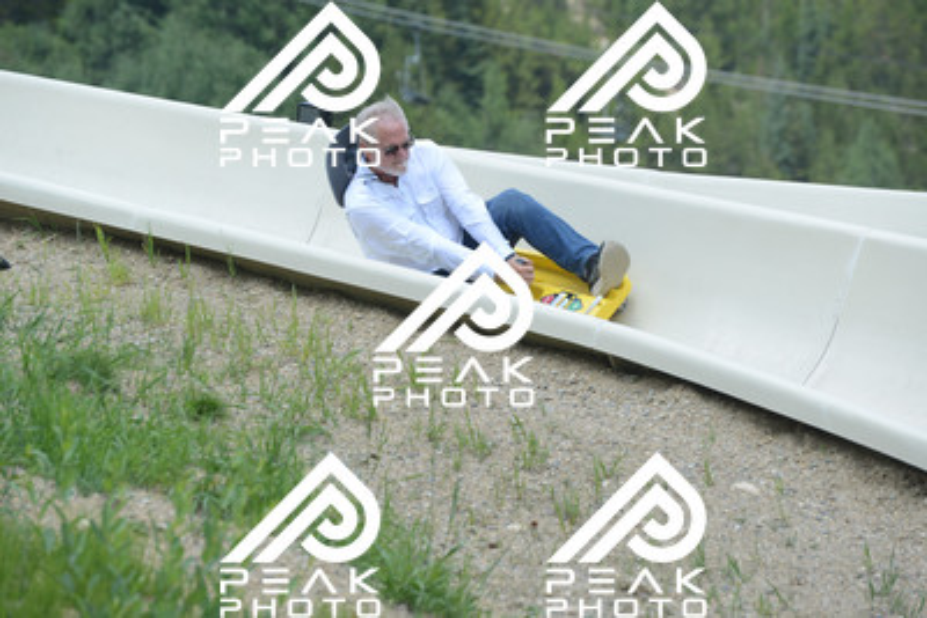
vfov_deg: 7.0
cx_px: 464
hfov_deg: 10.5
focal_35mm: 195
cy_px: 309
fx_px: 5023
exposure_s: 1/1250
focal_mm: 195
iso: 800
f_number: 6.3
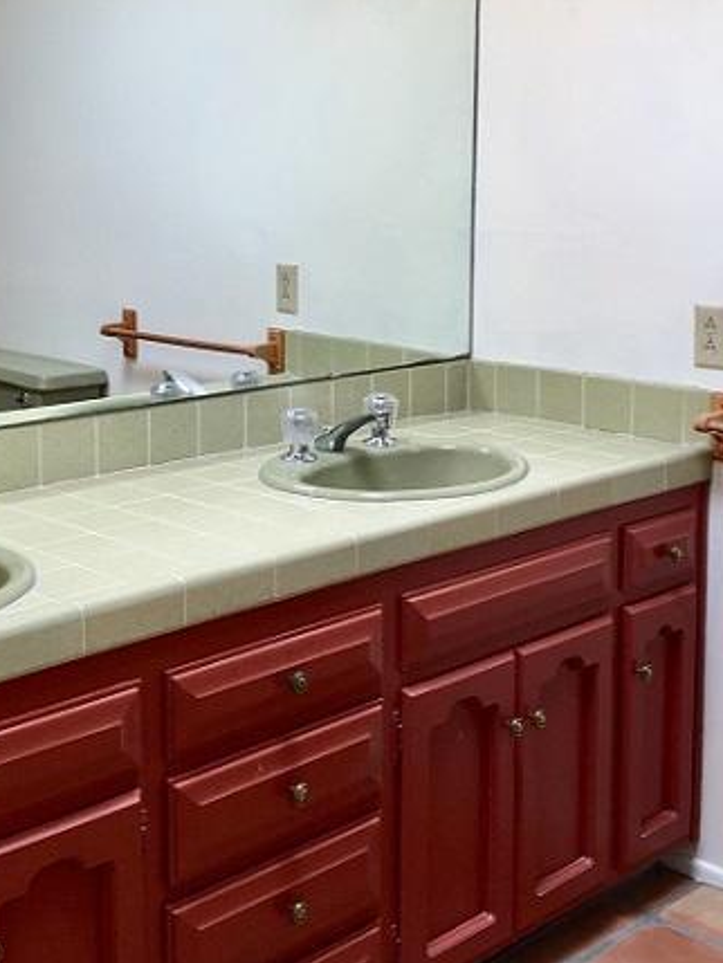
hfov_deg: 27.0
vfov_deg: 35.2
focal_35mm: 54
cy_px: 333
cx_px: 321
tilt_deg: -7.3
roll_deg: -0.2
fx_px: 1503
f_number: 2.2
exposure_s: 1/60
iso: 32
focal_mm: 4.15
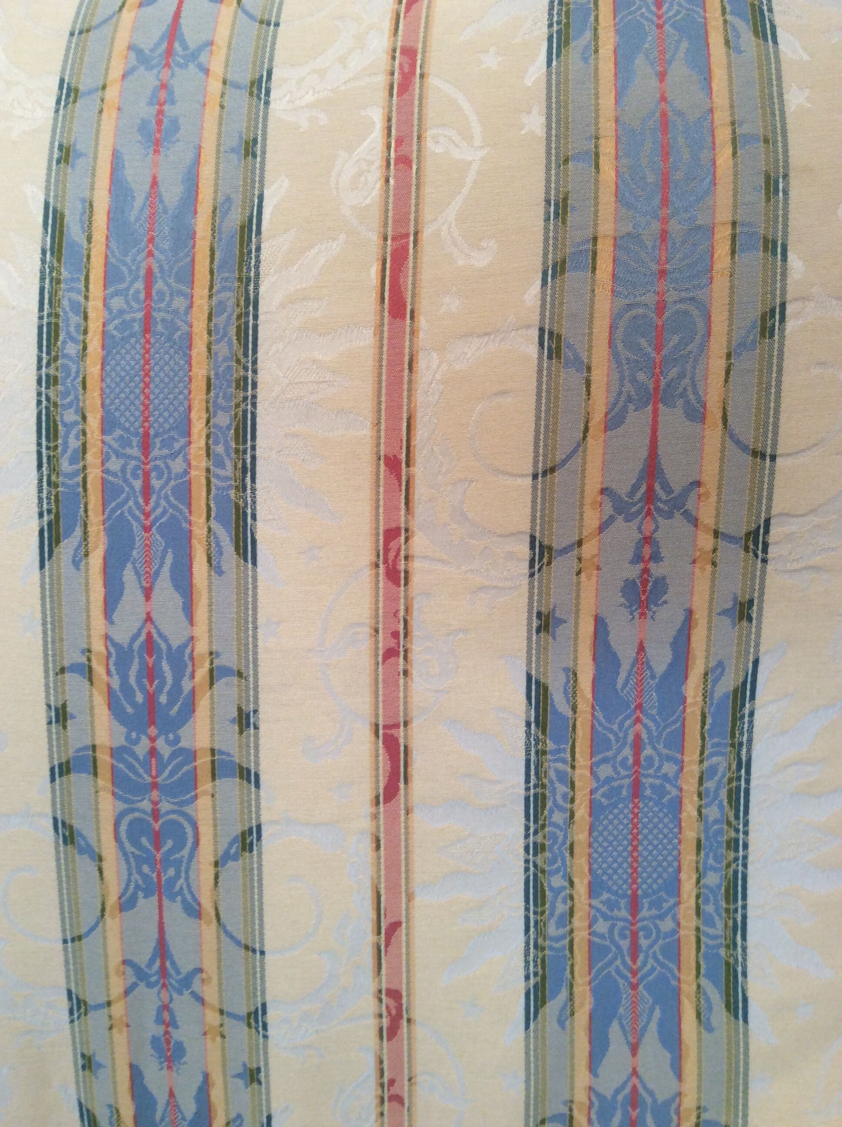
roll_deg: +1.5
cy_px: 564
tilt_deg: -35.9
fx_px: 1041
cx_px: 421
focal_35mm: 32
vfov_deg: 56.9
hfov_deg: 44.1
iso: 50
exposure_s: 1/25
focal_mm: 3.3
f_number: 2.4
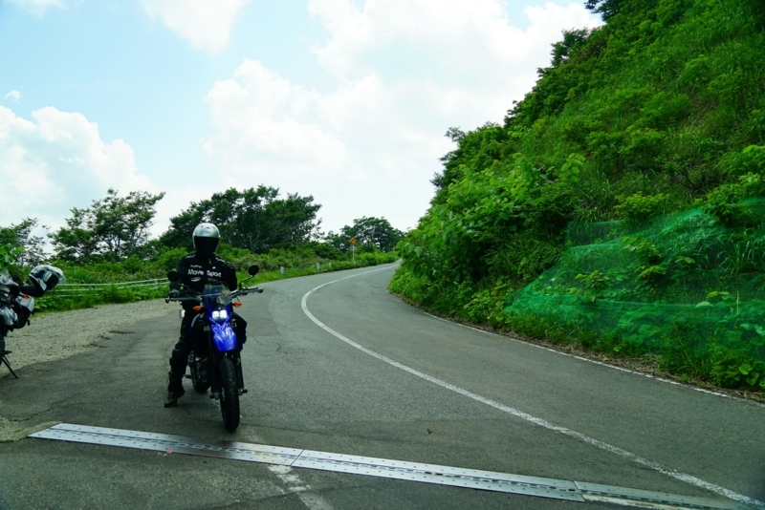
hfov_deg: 71.5
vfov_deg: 51.3
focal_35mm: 25
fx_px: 531
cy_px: 255
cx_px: 382
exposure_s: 1/800
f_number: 4
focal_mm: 25
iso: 200
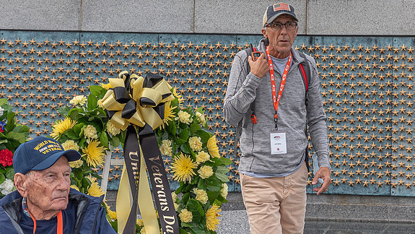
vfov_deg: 10.7
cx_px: 284
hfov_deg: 18.9
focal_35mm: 113
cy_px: 72
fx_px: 1244
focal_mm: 78
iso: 500
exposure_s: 1/250
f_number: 10
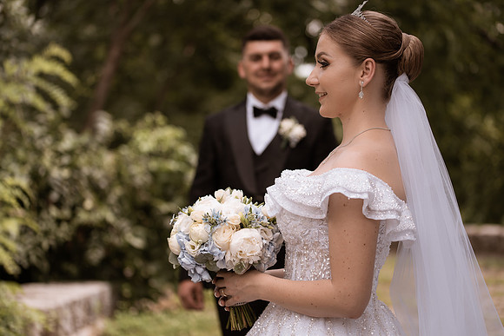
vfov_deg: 15.2
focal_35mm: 90
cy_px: 168
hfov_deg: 22.6
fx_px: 1260
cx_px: 252
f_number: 3.2
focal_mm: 90
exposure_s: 1/640
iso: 125
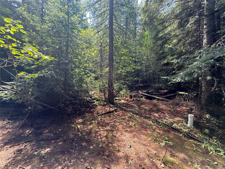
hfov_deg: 102.1
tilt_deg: -2.0
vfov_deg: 85.7
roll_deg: -0.4
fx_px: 91
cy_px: 84
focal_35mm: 14
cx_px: 112
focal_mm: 2.22
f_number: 2.2
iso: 80
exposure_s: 1/99
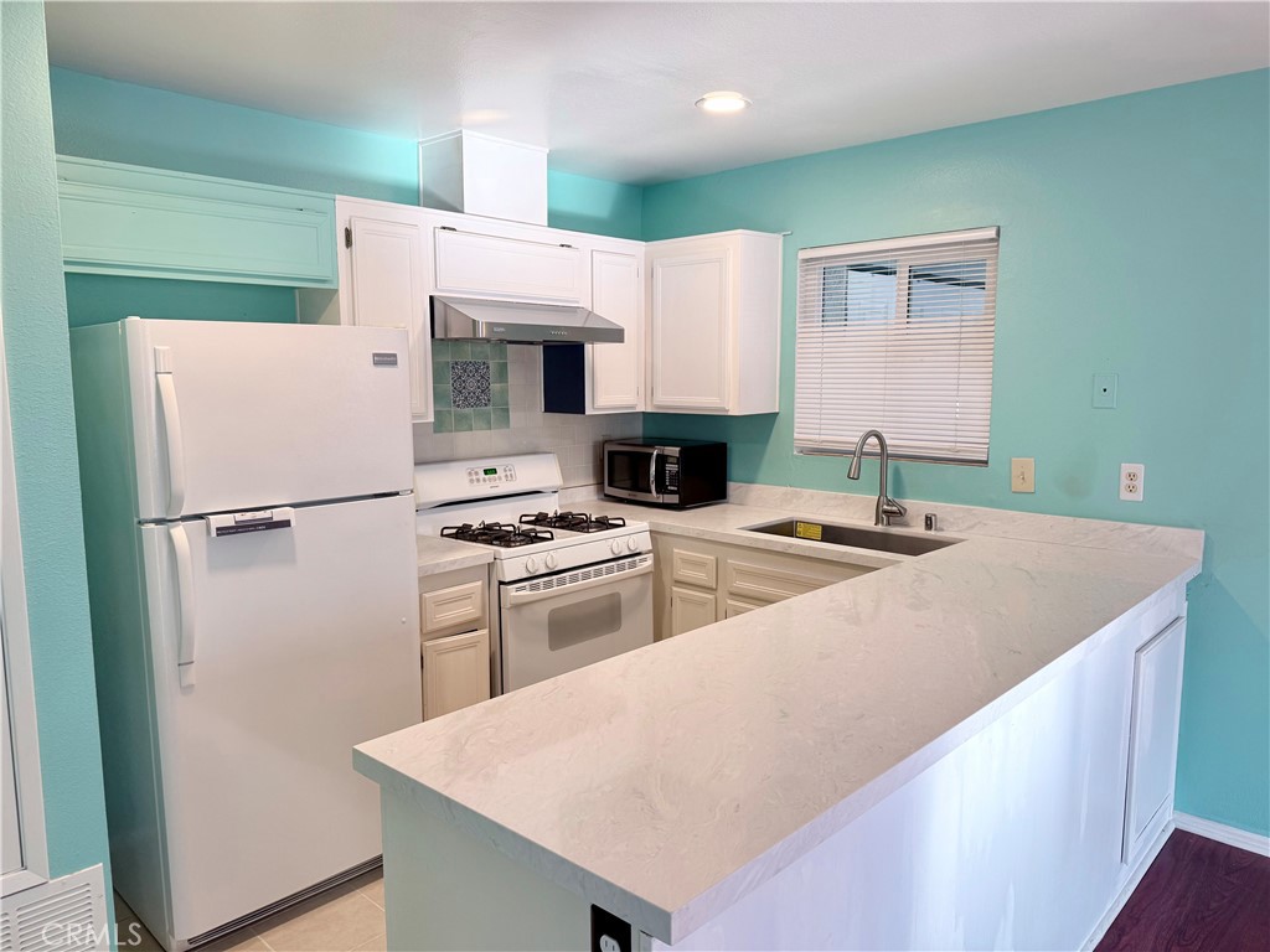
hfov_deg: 71.6
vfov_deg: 56.8
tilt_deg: -7.0
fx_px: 881
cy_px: 476
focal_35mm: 24
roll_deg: +0.7
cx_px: 635
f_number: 1.78
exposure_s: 1/120
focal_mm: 6.76
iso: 80
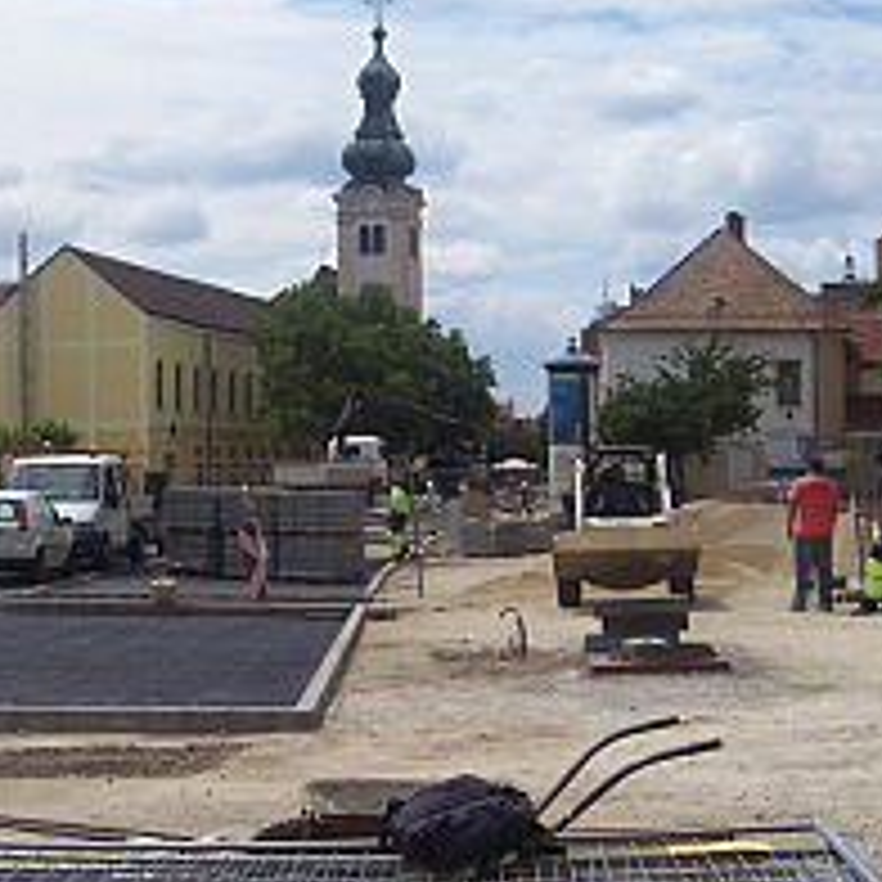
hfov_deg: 25.0
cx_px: 346
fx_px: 1989
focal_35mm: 69
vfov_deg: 25.0
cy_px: 495
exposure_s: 1/1000
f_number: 5.6
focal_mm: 5.6
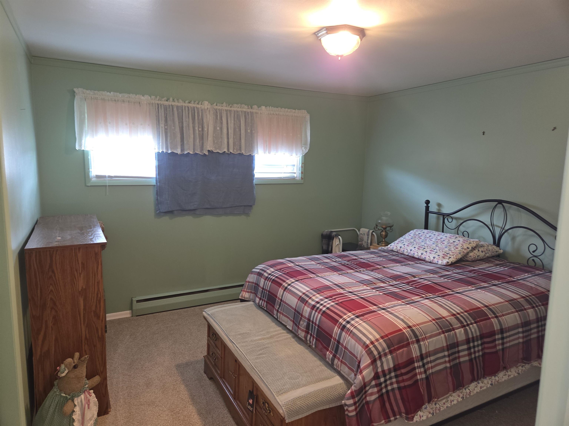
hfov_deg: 73.9
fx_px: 378
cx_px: 284
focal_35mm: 23
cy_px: 213
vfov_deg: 58.9
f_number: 1.8
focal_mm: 5.4
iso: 1250
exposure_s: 1/15
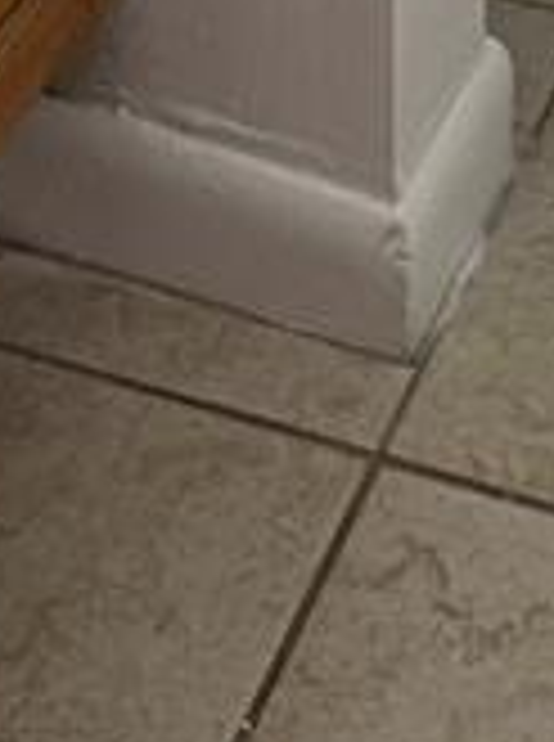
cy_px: -1893
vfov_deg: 8.3
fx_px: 3749
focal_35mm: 175
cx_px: 302
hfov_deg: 8.5
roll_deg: +1.3
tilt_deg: -8.6
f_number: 1.78
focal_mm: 6.76
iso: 50
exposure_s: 1/120
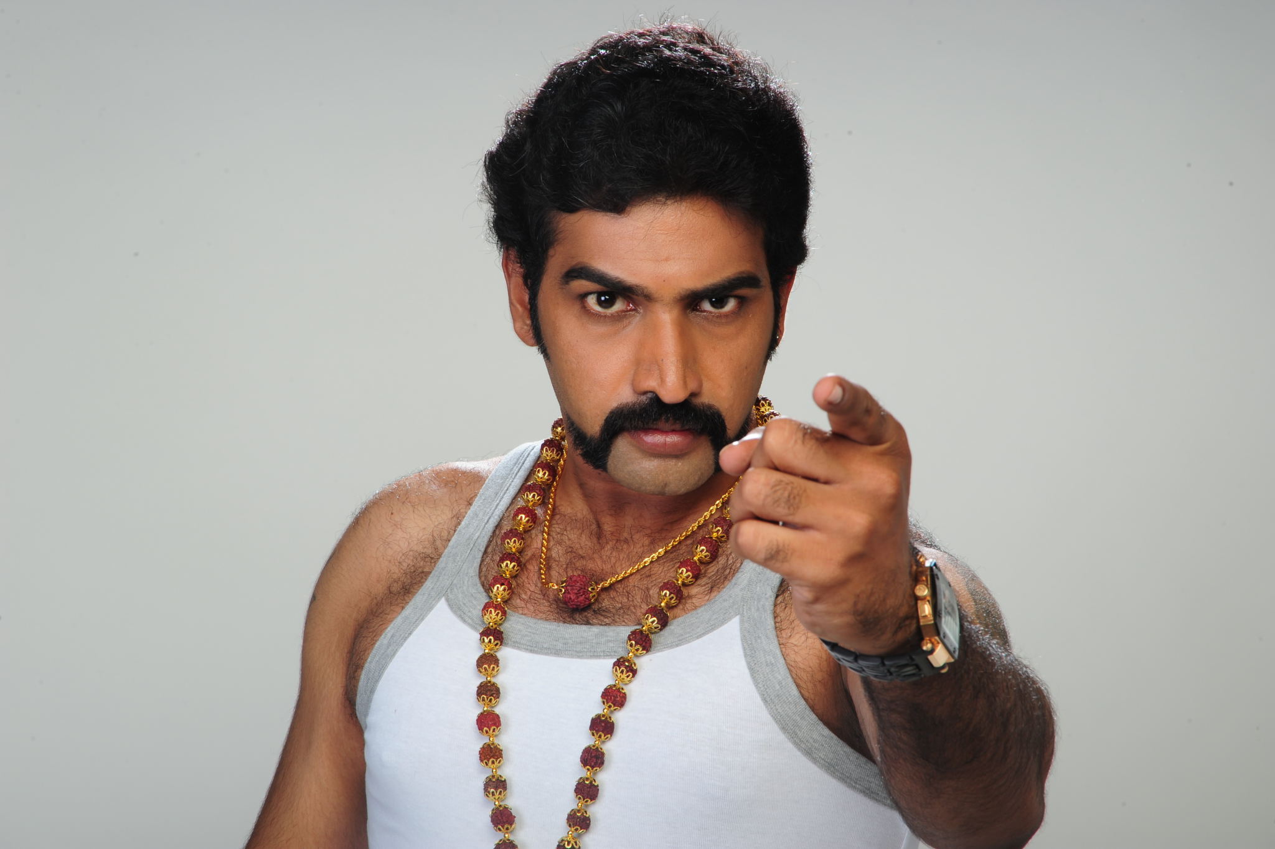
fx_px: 4247
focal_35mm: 120
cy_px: 424
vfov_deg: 11.4
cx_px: 638
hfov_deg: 17.1
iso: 200
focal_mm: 120
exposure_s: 1/200
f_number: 20
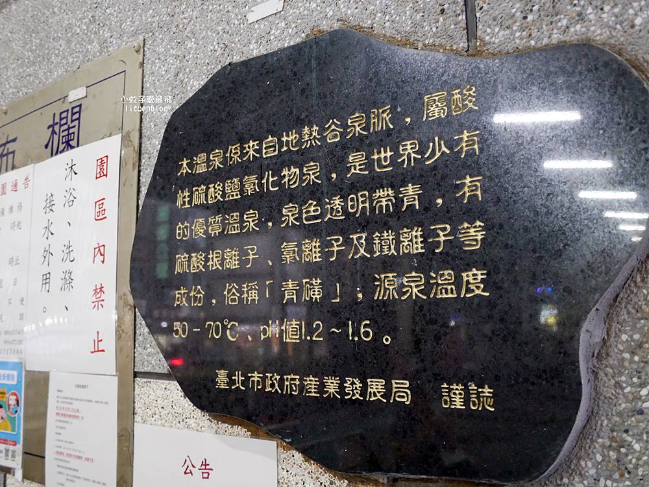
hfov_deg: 63.4
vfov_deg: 49.8
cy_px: 244
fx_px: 525
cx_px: 324
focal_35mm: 28
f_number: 2.5
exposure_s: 1/30
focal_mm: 14
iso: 3200
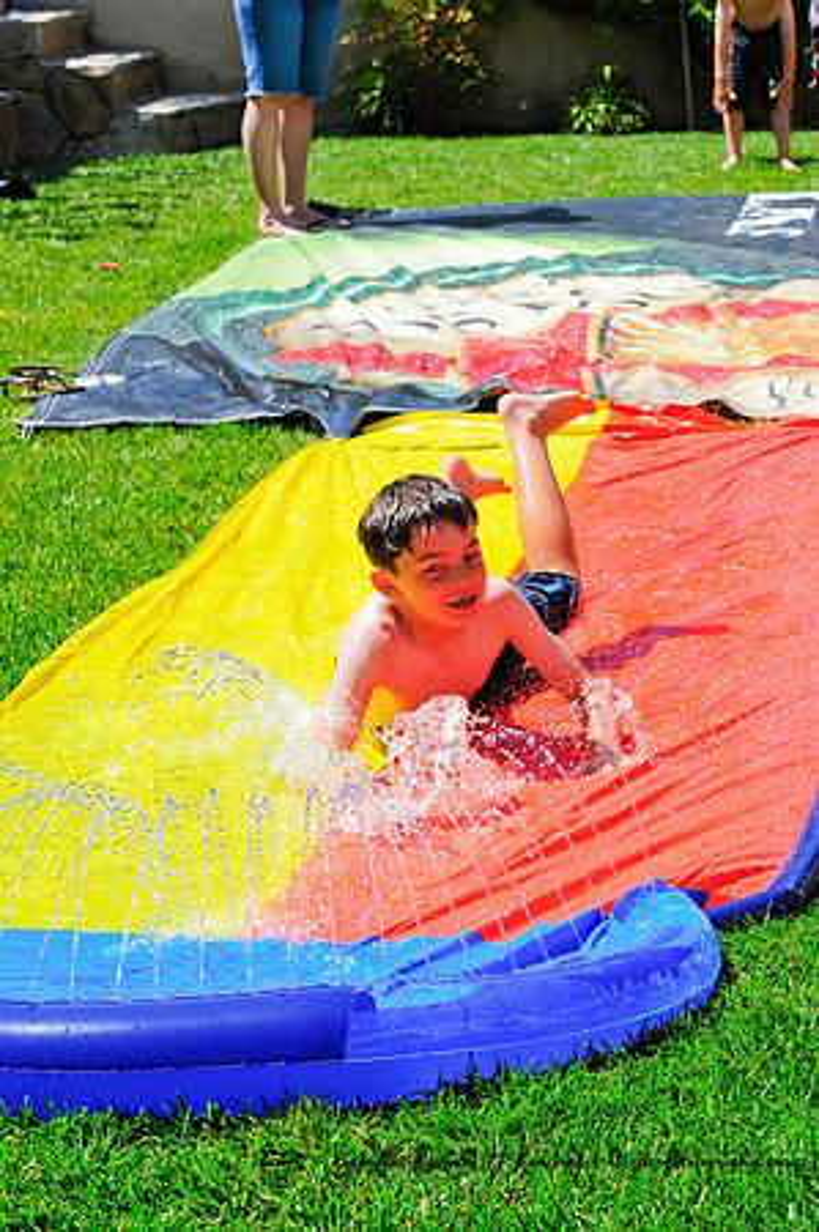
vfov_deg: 19.5
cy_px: 616
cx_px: 410
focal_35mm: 105
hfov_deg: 13.0
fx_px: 3591
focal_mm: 70
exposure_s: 1/640
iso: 400
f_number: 10
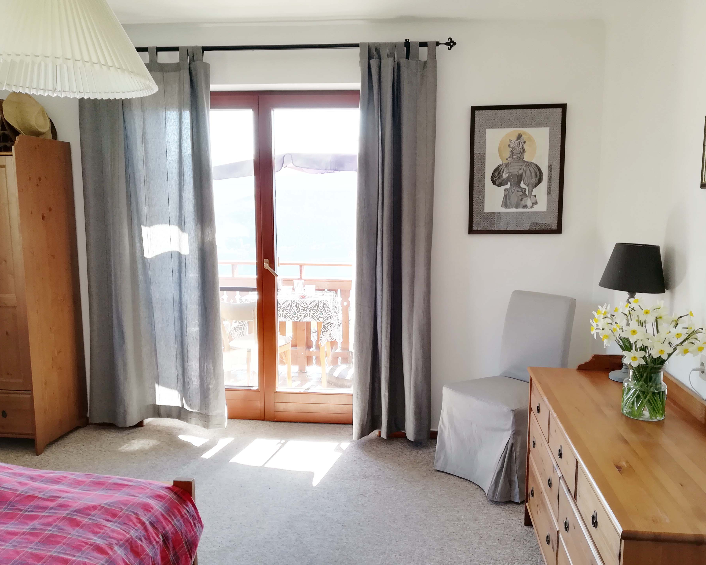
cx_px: 372
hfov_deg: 62.2
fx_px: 585
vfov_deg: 51.5
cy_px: 283
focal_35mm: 28
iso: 50
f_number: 2.2
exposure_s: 1/50
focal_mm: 3.83
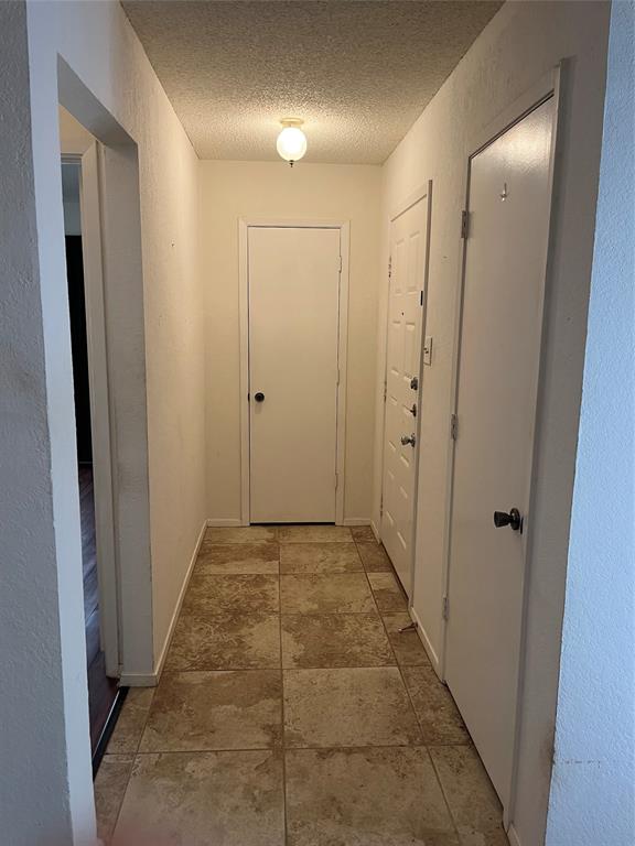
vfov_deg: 67.3
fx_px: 636
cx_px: 318
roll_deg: -0.5
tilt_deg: -11.3
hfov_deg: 53.1
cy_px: 423
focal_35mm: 26
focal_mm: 5.1
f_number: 1.6
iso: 100
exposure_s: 1/60
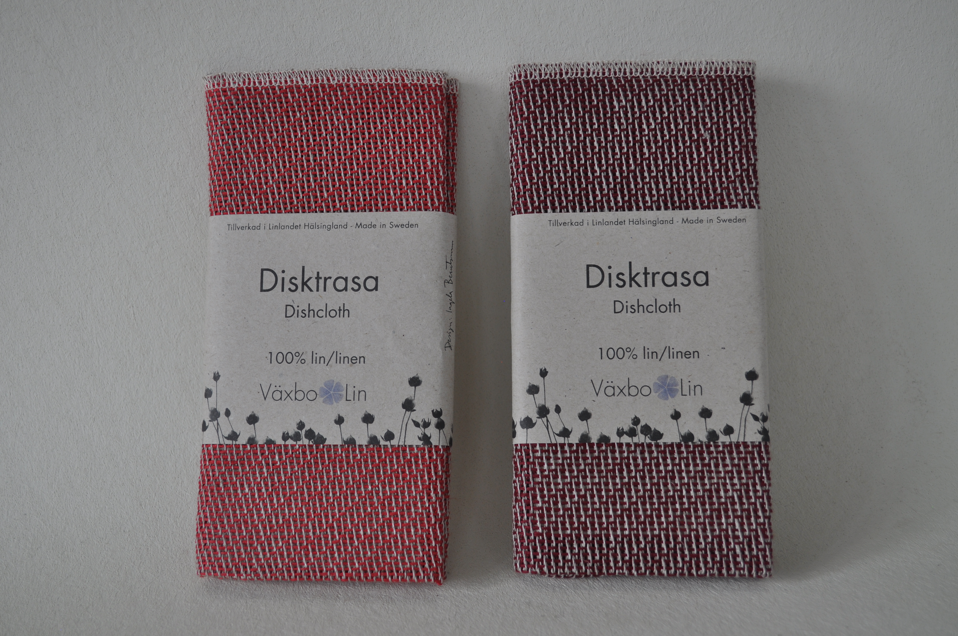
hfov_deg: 41.2
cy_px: 318
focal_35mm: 48
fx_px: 1276
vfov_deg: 28.0
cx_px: 479
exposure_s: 1/125
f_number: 5.6
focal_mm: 32
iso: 250
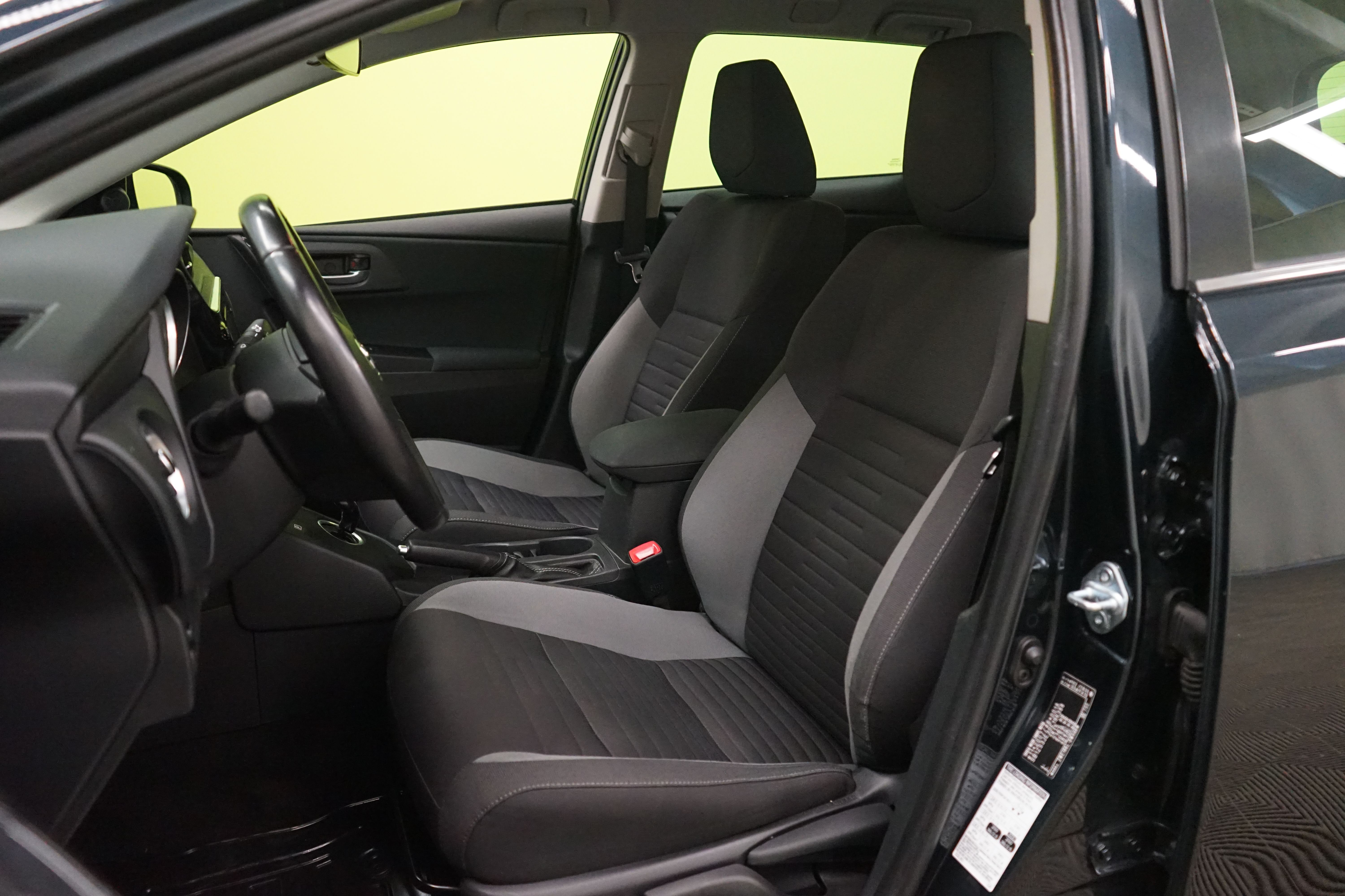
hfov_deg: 65.5
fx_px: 1046
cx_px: 672
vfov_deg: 46.4
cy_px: 448
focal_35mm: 28
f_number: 3.5
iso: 6400
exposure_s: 1/100
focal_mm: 28
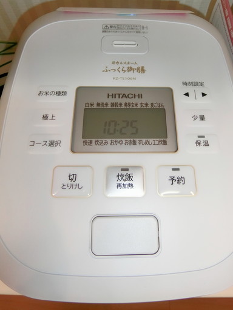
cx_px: 116
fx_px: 171
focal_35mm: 19
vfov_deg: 84.7
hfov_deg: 68.7
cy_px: 155
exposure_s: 1/125
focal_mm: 4.1
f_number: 2.7
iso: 100
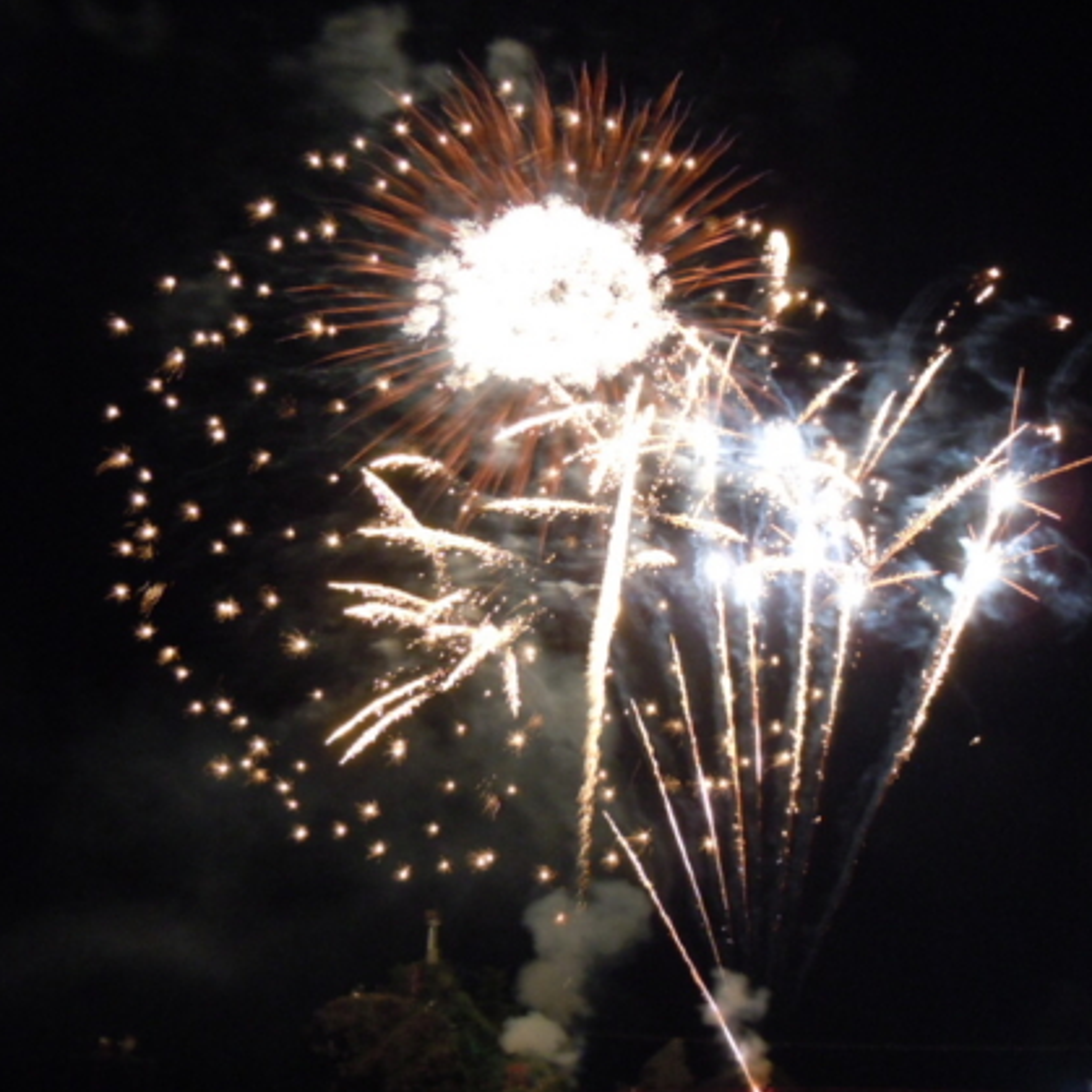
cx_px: 680
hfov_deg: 43.5
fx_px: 1356
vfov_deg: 43.9
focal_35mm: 38
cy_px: 566
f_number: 3.5
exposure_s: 1/1.3
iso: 400
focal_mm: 5.4
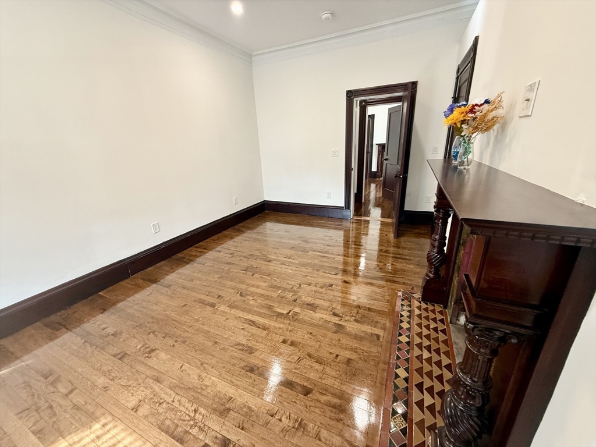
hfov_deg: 102.1
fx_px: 241
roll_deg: +3.7
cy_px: 224
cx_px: 298
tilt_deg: -16.1
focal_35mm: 14
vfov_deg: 85.7
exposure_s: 1/60
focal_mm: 2.22
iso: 200
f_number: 2.2
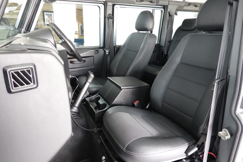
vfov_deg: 53.1
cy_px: 81
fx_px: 162
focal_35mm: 24
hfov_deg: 73.7
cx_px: 122
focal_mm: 9
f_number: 2.8
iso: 2500
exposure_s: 1/40
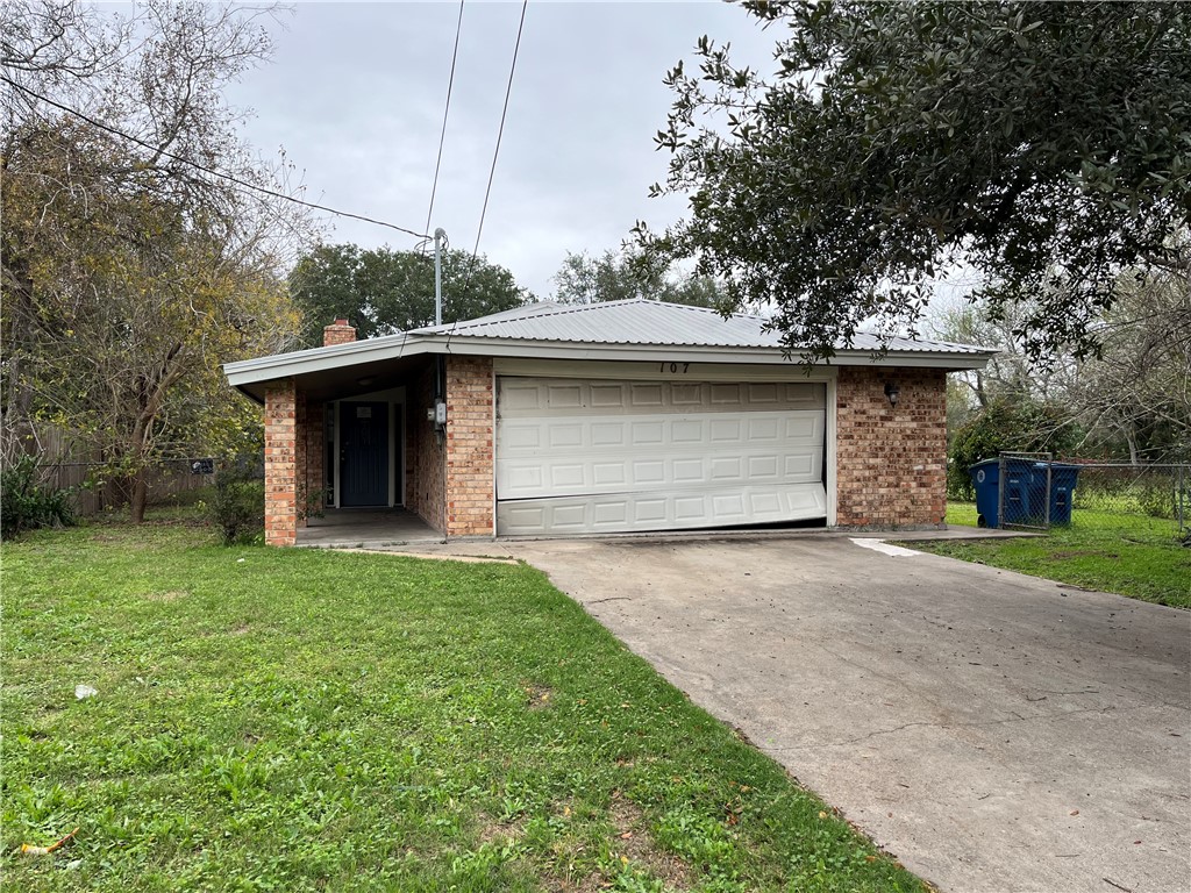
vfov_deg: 53.1
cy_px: 446
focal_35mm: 26
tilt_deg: -0.3
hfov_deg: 67.3
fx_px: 895
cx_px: 596
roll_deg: +0.6
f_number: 1.6
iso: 50
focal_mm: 5.1
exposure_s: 1/635
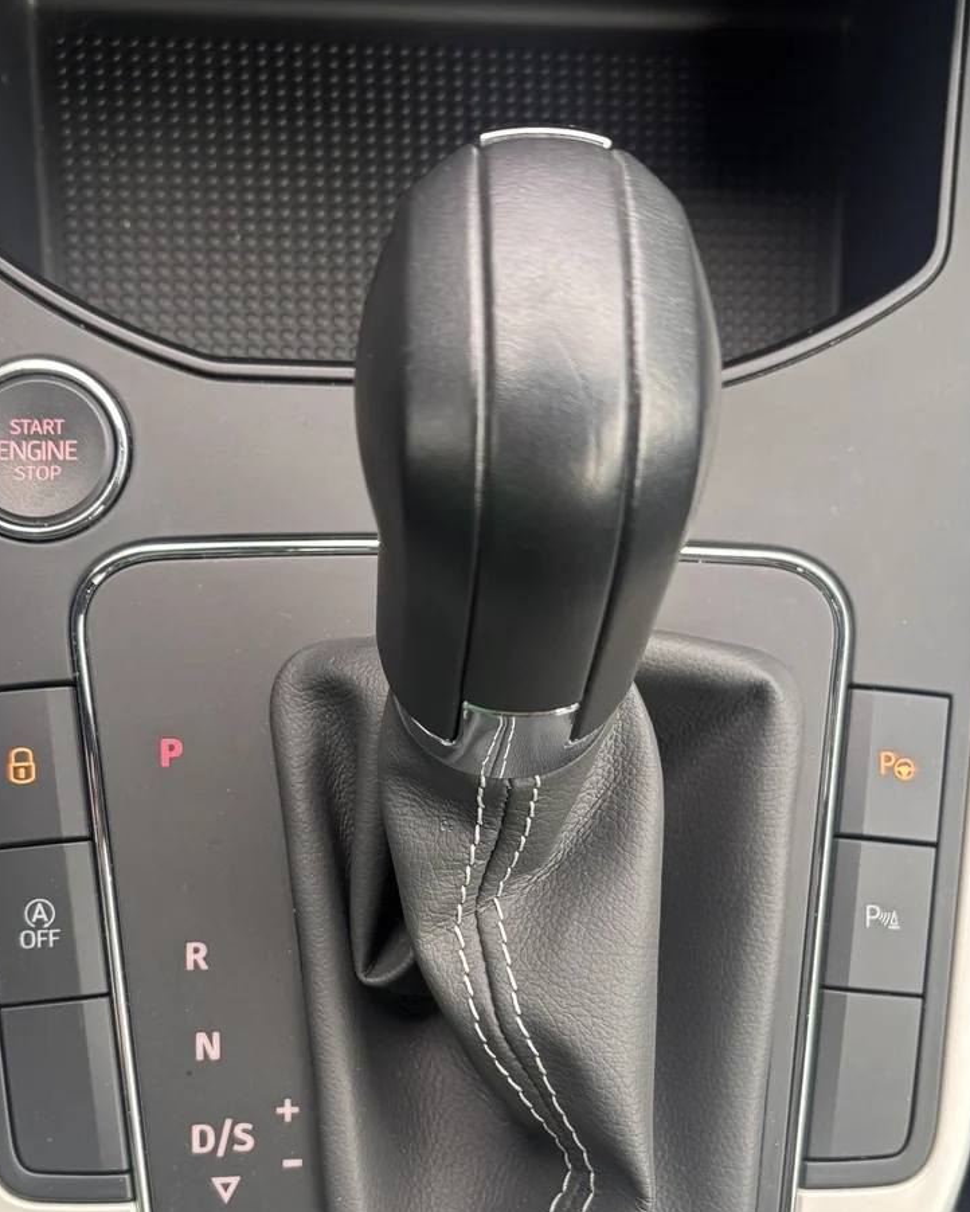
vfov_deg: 40.7
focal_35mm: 45
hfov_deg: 33.4
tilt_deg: -66.9
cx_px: 474
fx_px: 1614
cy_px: 789
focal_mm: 5.96
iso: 80
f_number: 1.6
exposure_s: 1/100
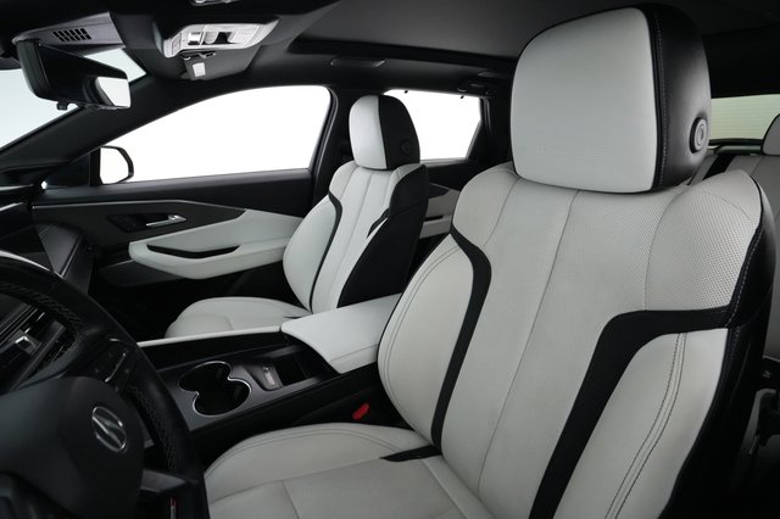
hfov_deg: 93.3
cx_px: 390
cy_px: 260
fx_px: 368
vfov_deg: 70.4
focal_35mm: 17
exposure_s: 1/25
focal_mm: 17
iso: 8000
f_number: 7.1
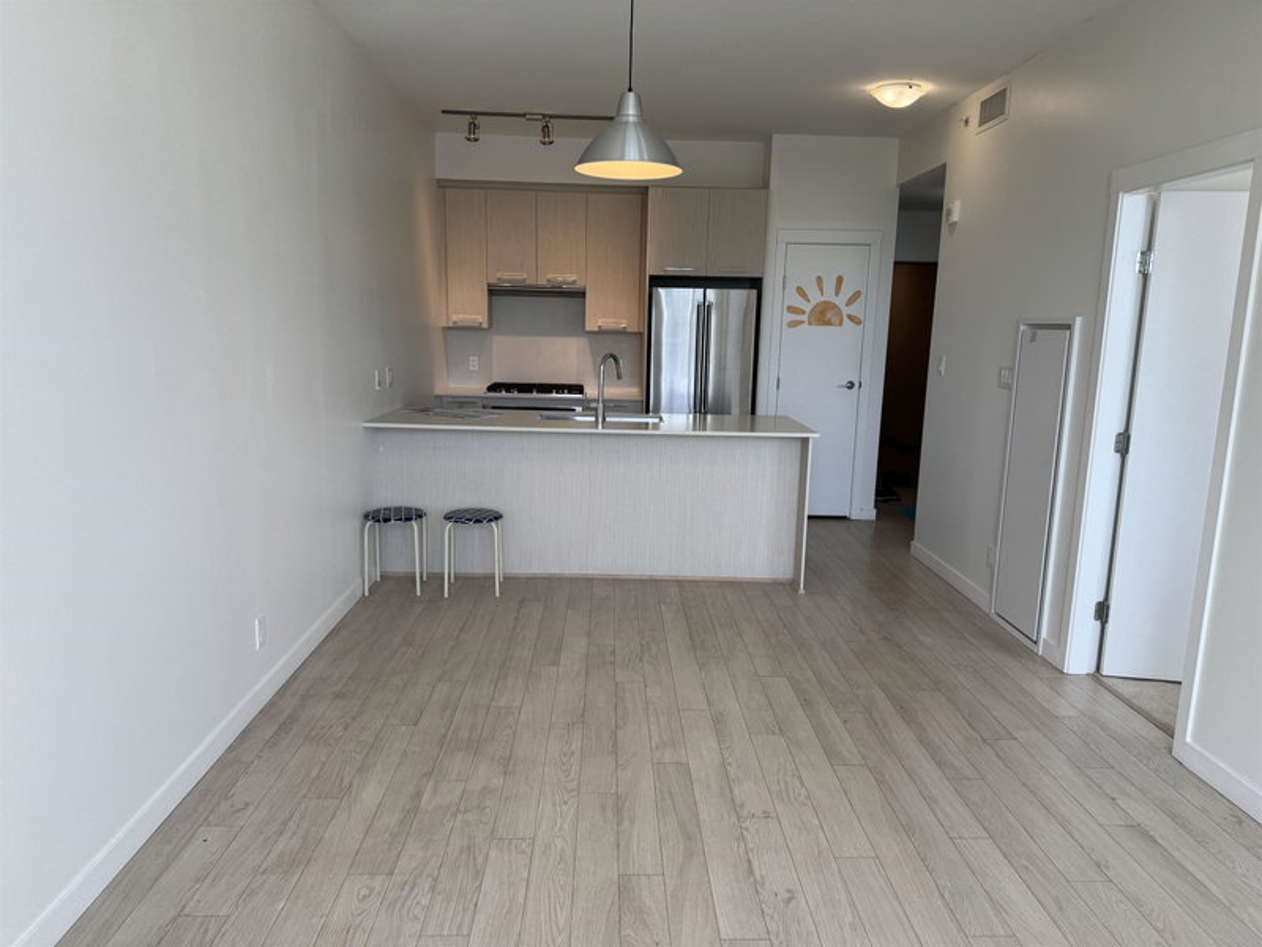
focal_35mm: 24
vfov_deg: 56.8
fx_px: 875
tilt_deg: -9.6
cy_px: 474
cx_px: 631
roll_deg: -1.2
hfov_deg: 71.6
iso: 64
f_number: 1.78
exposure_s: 1/260
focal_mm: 6.76
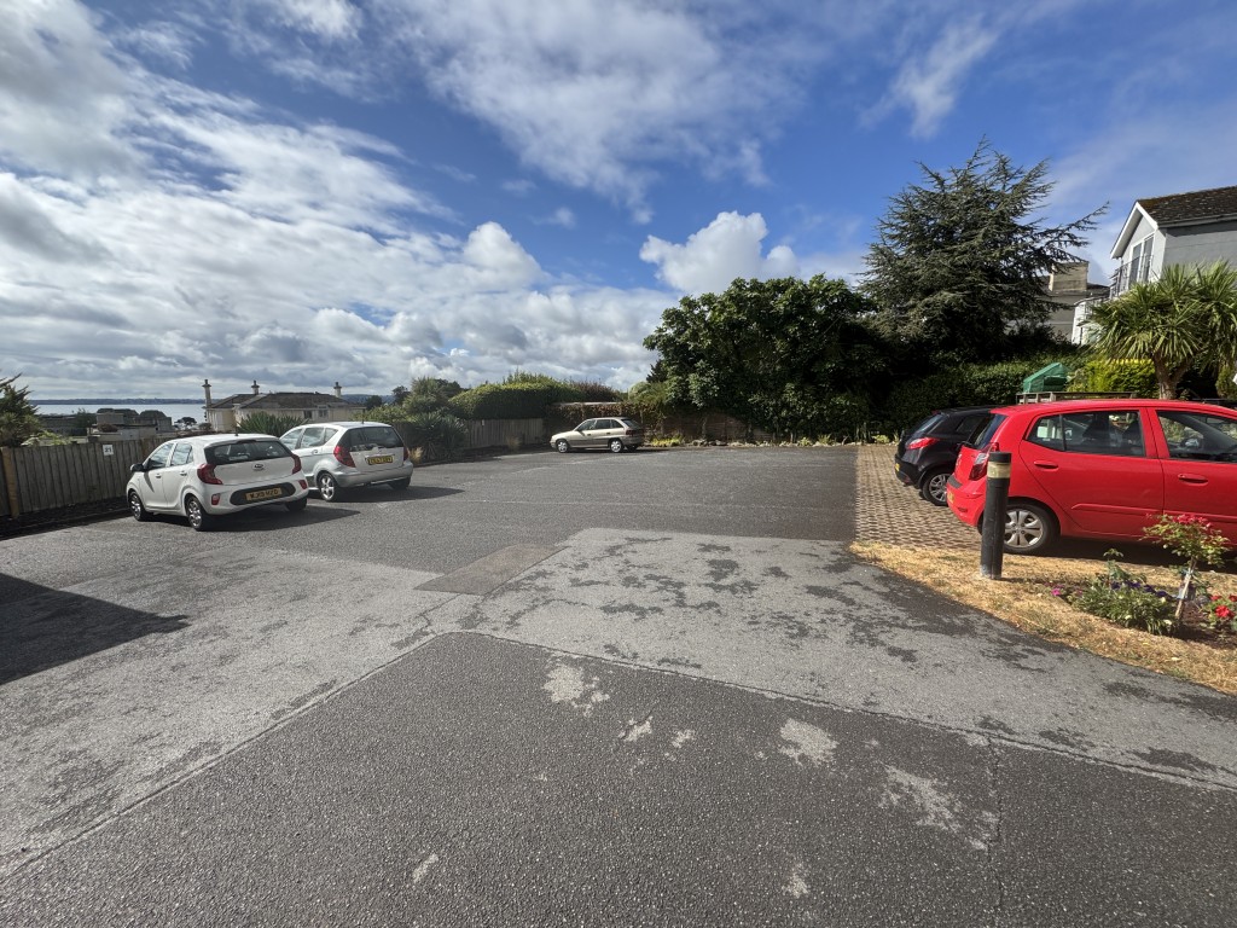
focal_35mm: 14
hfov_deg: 102.1
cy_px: 464
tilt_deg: -6.5
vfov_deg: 85.7
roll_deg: +1.2
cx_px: 618
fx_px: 500
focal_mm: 2.22
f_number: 2.2
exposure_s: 1/2342
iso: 50
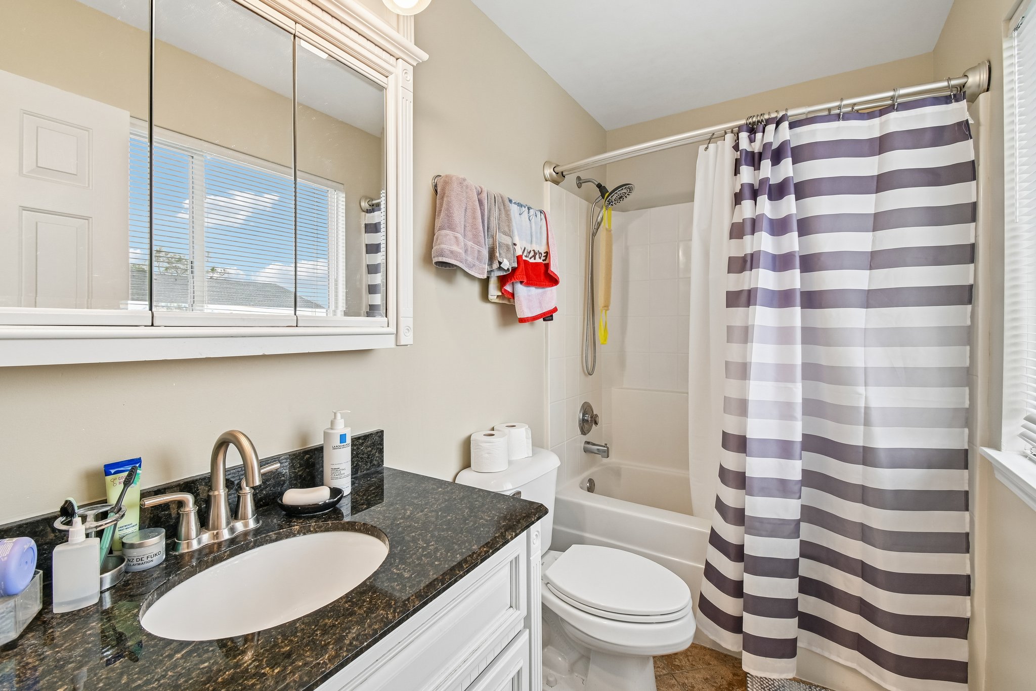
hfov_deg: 100.4
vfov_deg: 77.3
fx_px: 432
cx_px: 518
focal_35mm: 15
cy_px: 346
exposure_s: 1/60
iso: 100
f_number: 8
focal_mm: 10
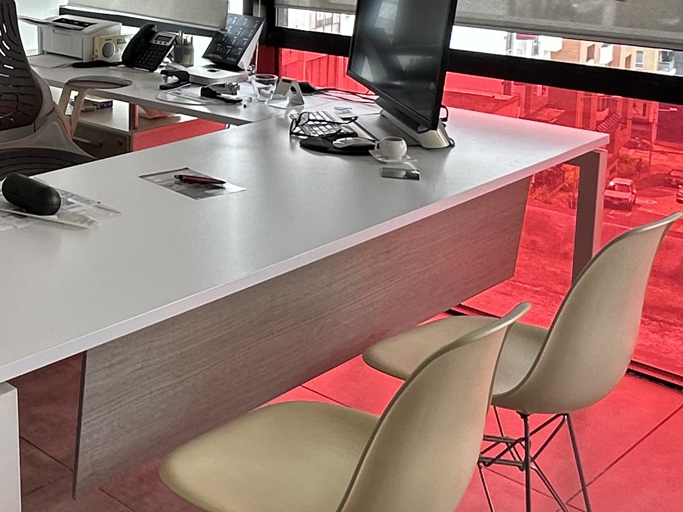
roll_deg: +0.7
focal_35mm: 52
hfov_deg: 33.2
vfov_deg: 26.8
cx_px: -28
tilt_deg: -6.6
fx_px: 1026
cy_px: 23
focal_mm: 2.22
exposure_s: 1/133
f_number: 2.2
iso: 40
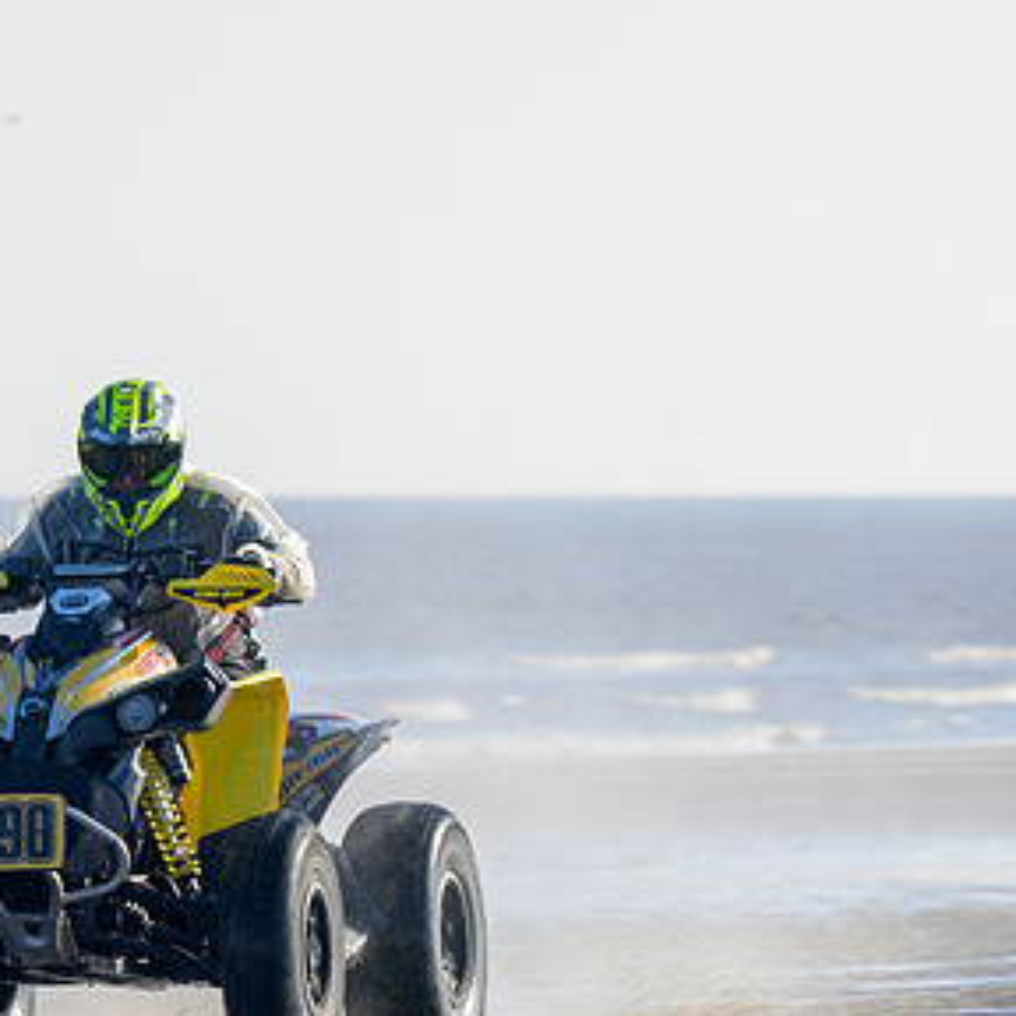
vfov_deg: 2.3
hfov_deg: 2.3
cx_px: 201
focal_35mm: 748
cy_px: 790
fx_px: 24838
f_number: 7.1
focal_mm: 200
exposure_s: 1/160
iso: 64
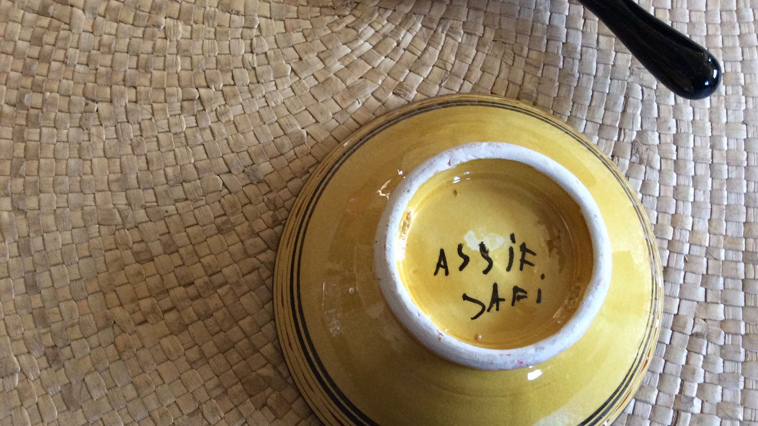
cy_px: 254
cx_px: 378
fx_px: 703
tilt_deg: -77.7
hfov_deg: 56.6
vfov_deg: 33.6
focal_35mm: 35
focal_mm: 3.3
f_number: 2.4
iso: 160
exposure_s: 1/25
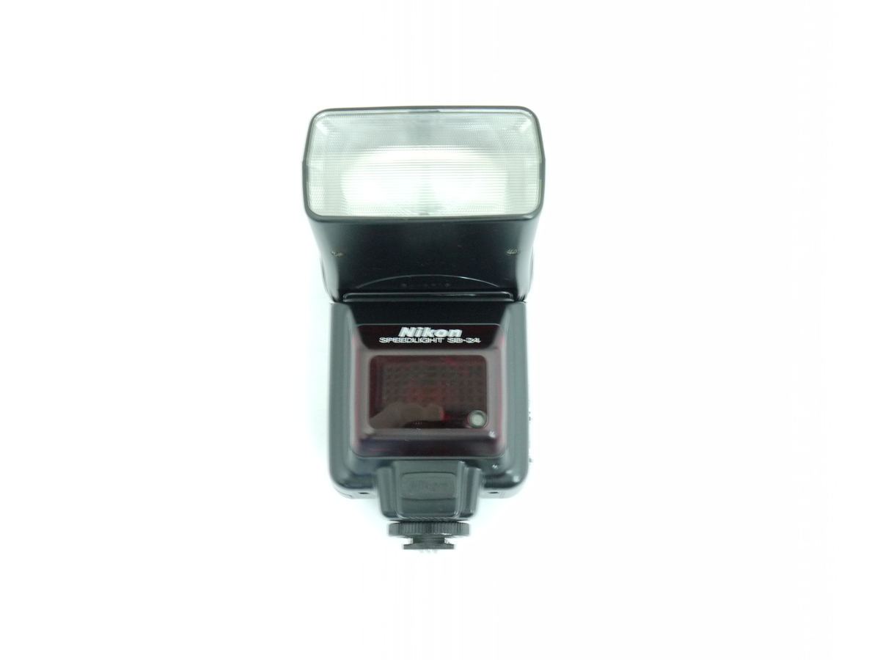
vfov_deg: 49.7
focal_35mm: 28
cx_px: 440
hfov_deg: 63.4
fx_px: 712
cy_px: 330
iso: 800
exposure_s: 1/8
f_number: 8
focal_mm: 14
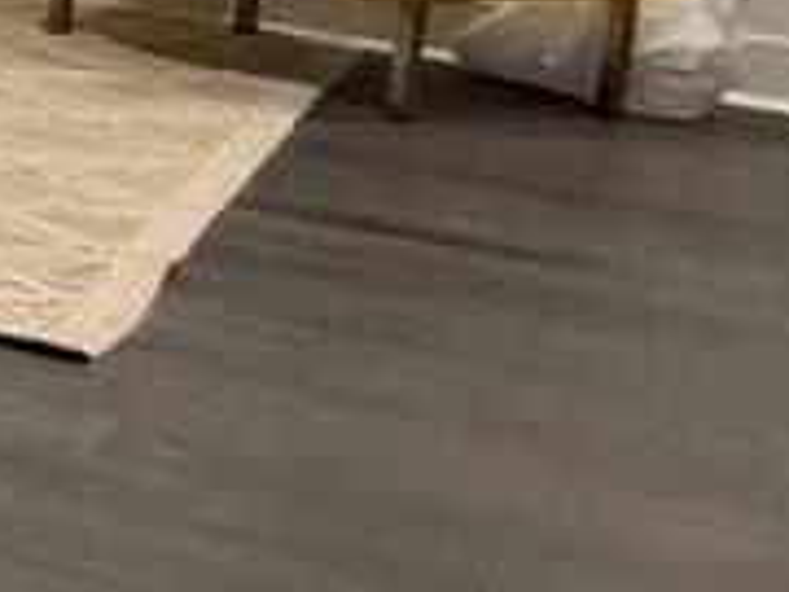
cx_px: -2336
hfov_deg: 8.3
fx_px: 2553
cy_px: -298
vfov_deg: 12.6
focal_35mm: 112
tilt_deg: -7.1
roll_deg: -1.6
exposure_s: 1/60
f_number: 2.2
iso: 320
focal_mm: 2.22
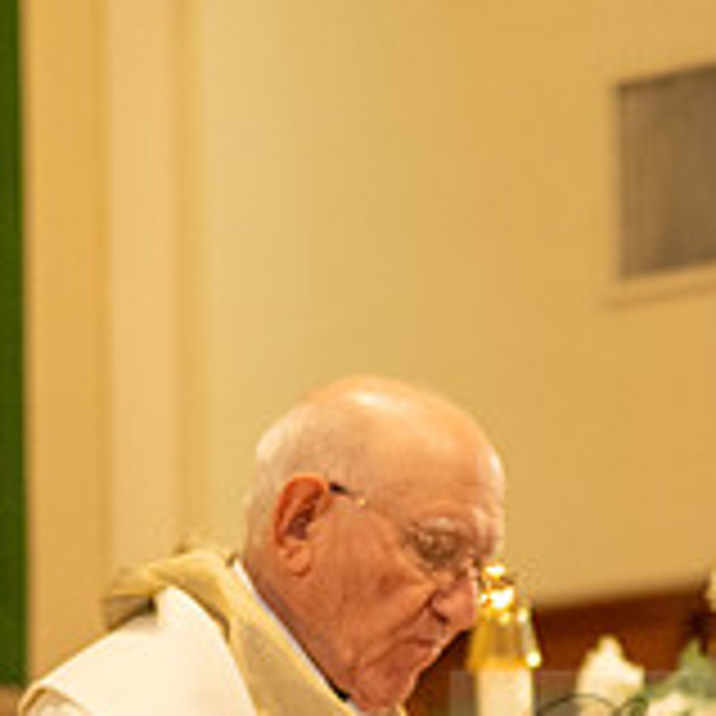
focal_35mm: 276
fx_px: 6459
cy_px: 844
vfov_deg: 6.3
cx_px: 931
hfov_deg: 6.3
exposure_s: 1/160
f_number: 2.8
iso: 1600
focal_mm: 70
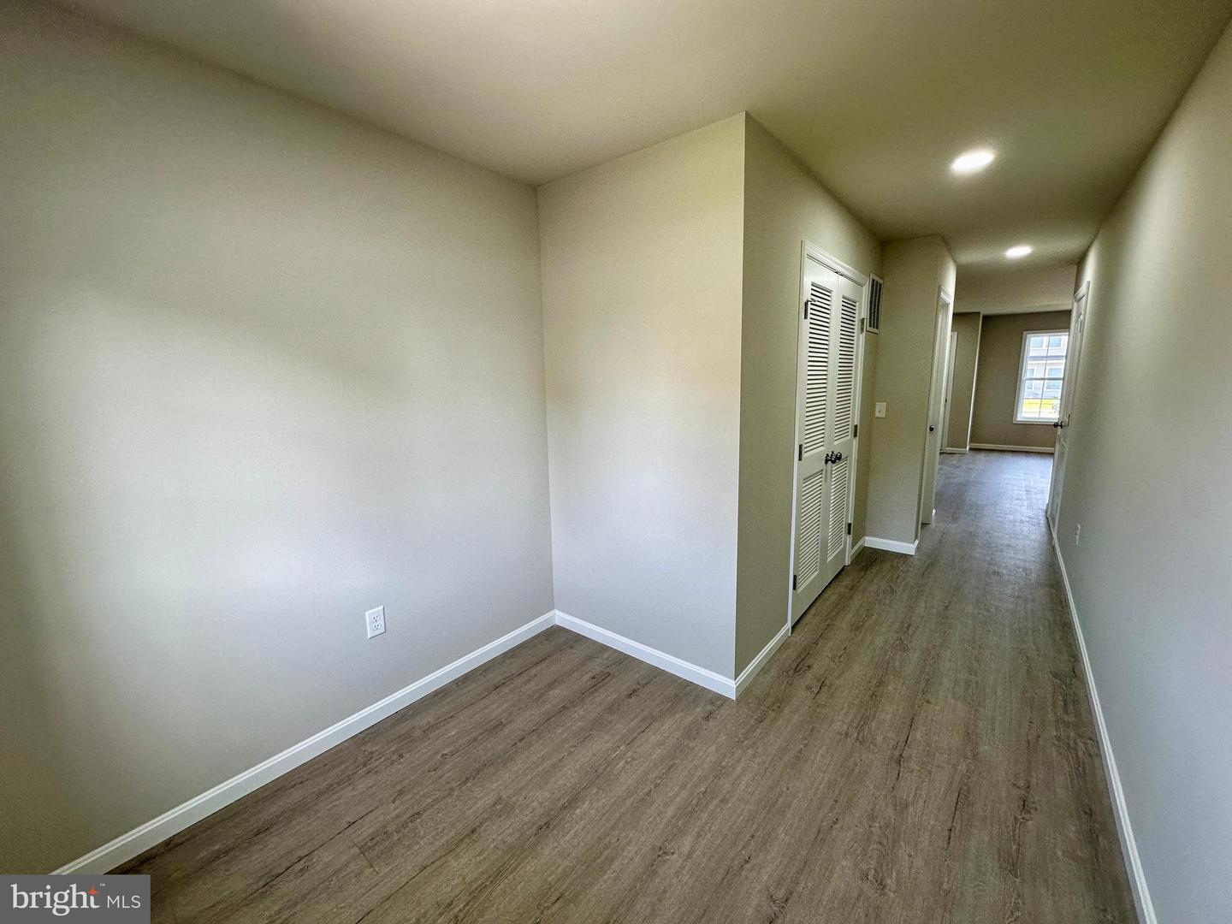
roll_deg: +1.2
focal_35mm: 14
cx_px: 616
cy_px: 462
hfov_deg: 102.1
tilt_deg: -10.3
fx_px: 498
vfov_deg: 85.7
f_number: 2.2
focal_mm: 2.22
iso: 160
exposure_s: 1/120
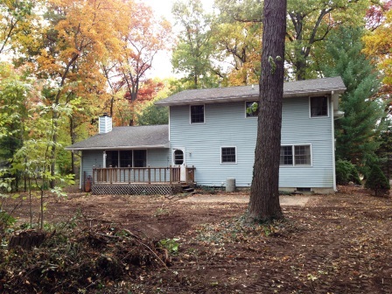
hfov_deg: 55.4
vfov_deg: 42.9
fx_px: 374
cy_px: 147
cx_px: 196
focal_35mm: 33
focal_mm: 4.13
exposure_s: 1/60
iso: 64
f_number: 2.4
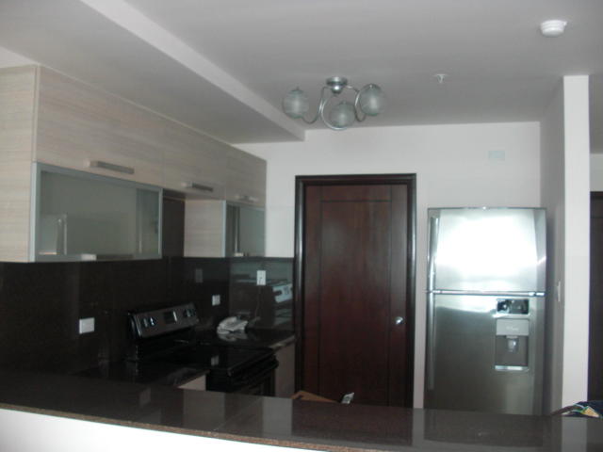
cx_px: 302
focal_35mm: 36
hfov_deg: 51.4
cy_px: 226
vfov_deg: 39.7
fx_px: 627
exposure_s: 1/60
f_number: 2.8
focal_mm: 6.3
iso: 200
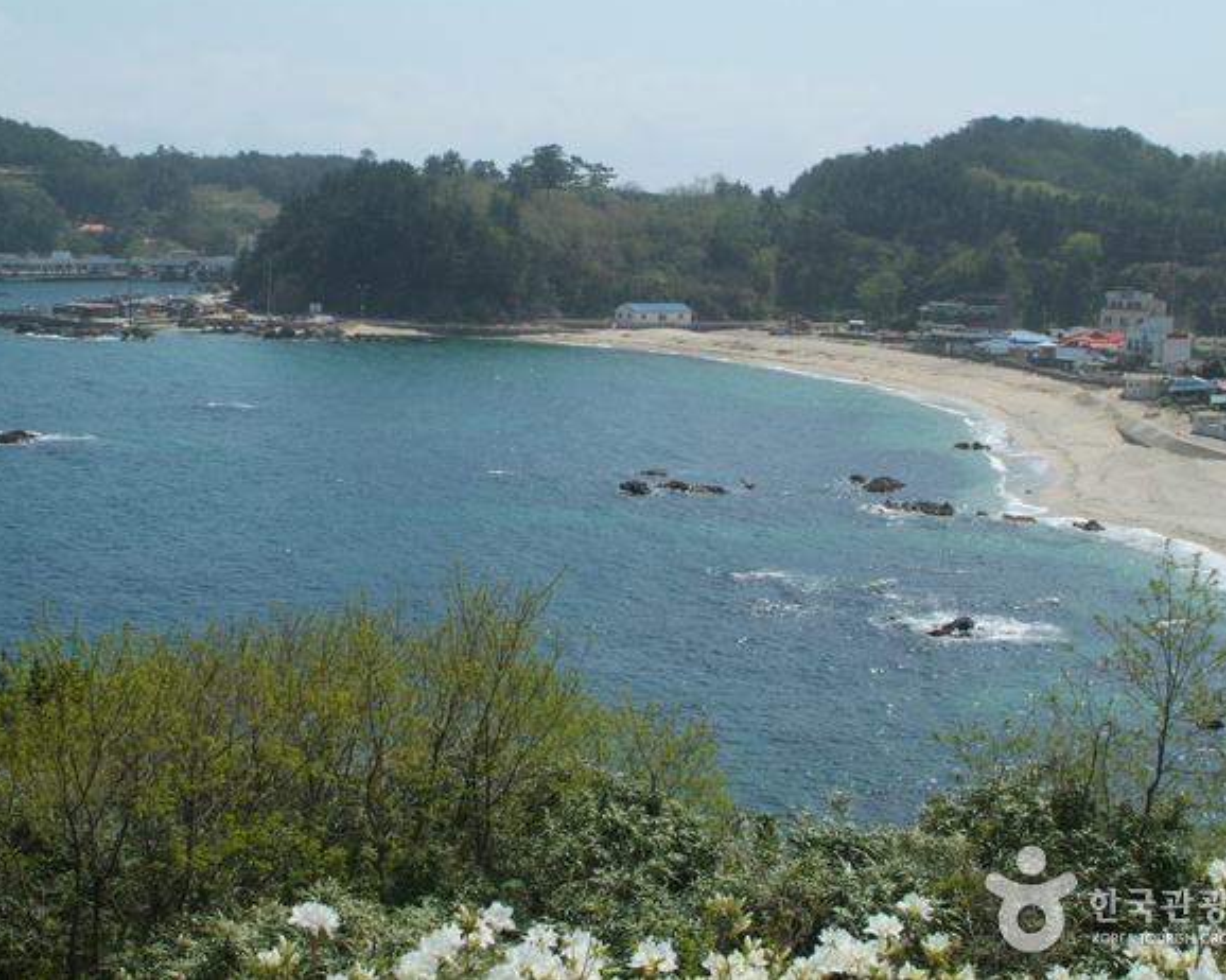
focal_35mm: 58
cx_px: 593
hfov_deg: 32.5
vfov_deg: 26.2
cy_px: 486
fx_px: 2104
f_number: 13
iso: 800
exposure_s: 1/750
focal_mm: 34
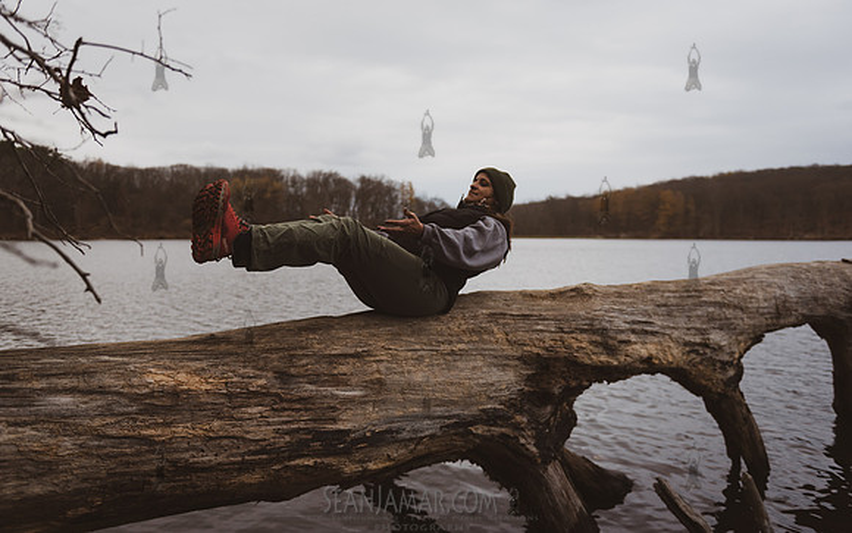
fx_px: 694
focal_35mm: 30
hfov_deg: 63.1
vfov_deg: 42.0
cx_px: 426
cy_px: 254
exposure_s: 1/250
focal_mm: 29
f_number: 2.8
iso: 500
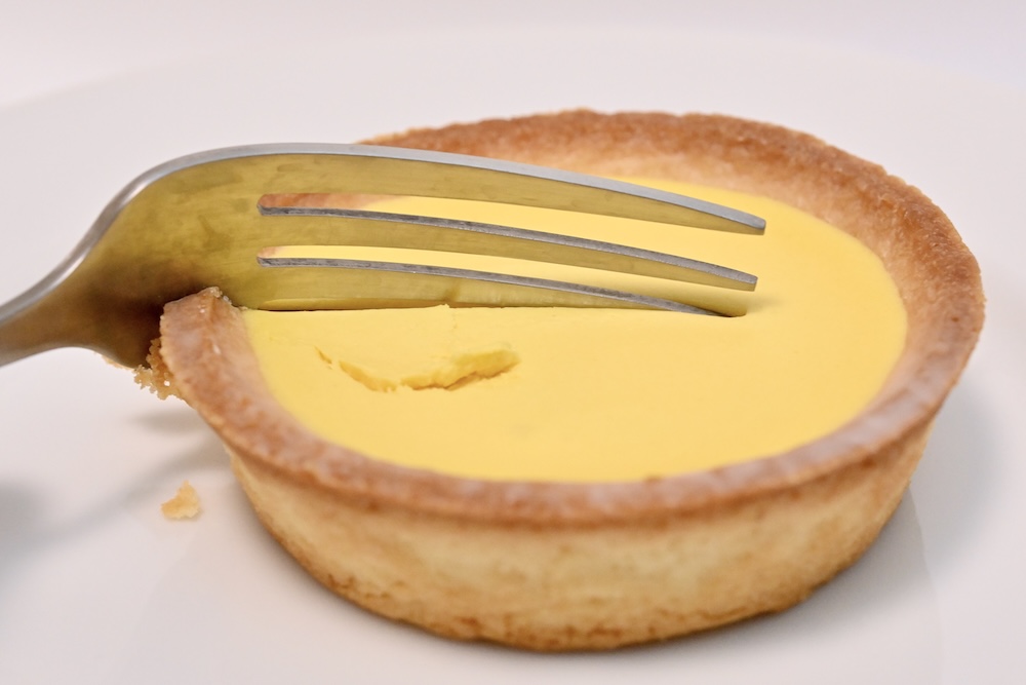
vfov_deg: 22.6
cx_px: 513
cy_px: 342
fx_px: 1710
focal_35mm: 60
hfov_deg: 33.4
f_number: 10
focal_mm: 60
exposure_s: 1/160
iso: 6400
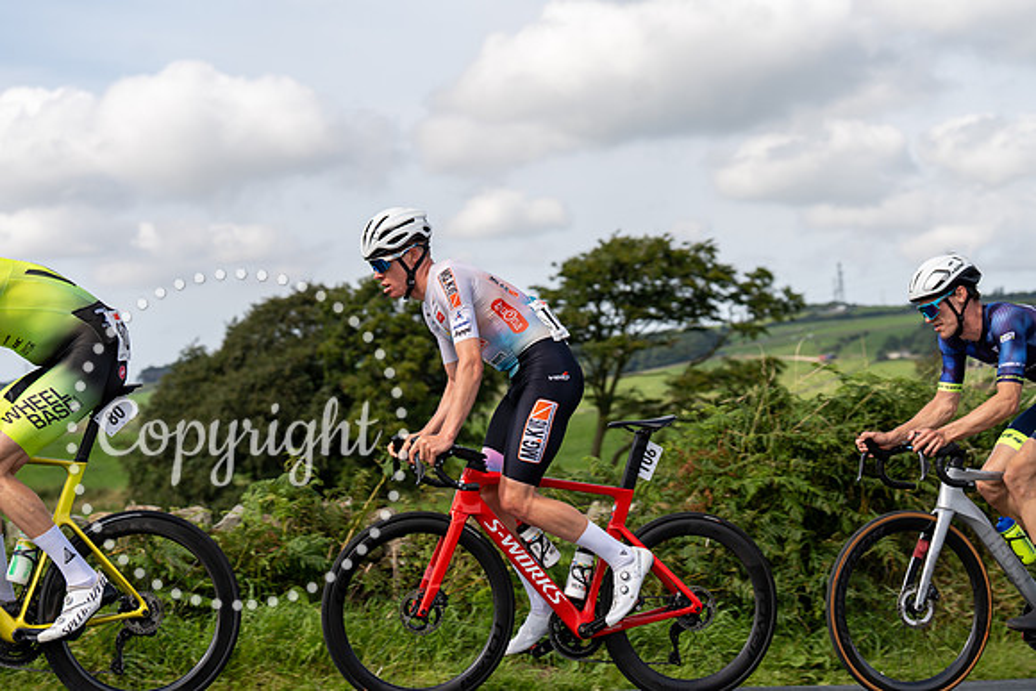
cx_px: 518
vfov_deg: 19.5
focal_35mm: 70
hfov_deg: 28.8
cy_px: 346
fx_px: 2015
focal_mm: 70
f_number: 4
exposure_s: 1/800
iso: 100
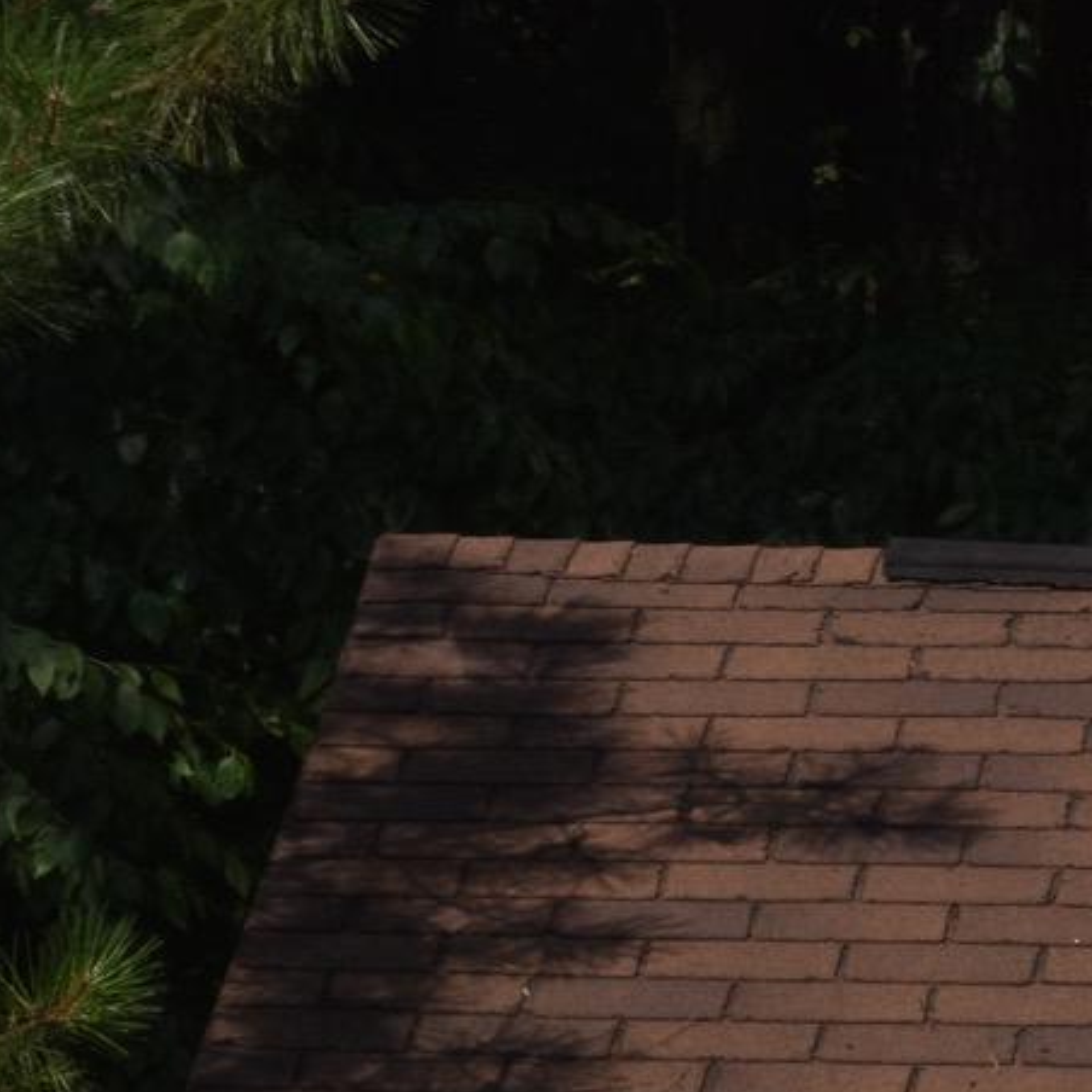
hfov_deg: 5.7
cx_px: 2215
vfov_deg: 5.8
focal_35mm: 300
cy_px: 1446
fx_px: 10707
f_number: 16
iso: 100
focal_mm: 52
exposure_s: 1/200
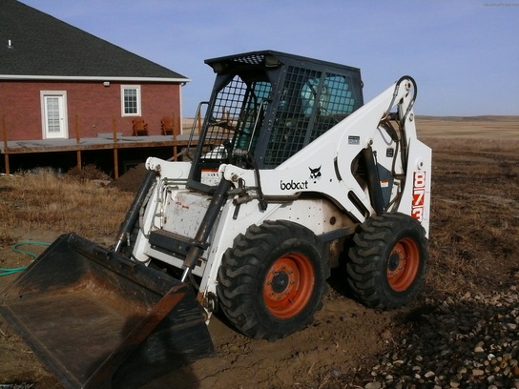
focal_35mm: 35
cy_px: 194
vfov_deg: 40.7
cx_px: 260
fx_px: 525
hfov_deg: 52.6
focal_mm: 7.4
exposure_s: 1/1000
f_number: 11
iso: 400
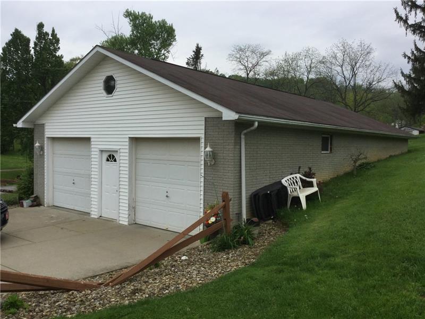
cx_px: 212
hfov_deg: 58.4
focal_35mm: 31
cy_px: 160
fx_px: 381
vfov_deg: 45.4
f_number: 2.4
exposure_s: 1/734
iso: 25
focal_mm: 3.3
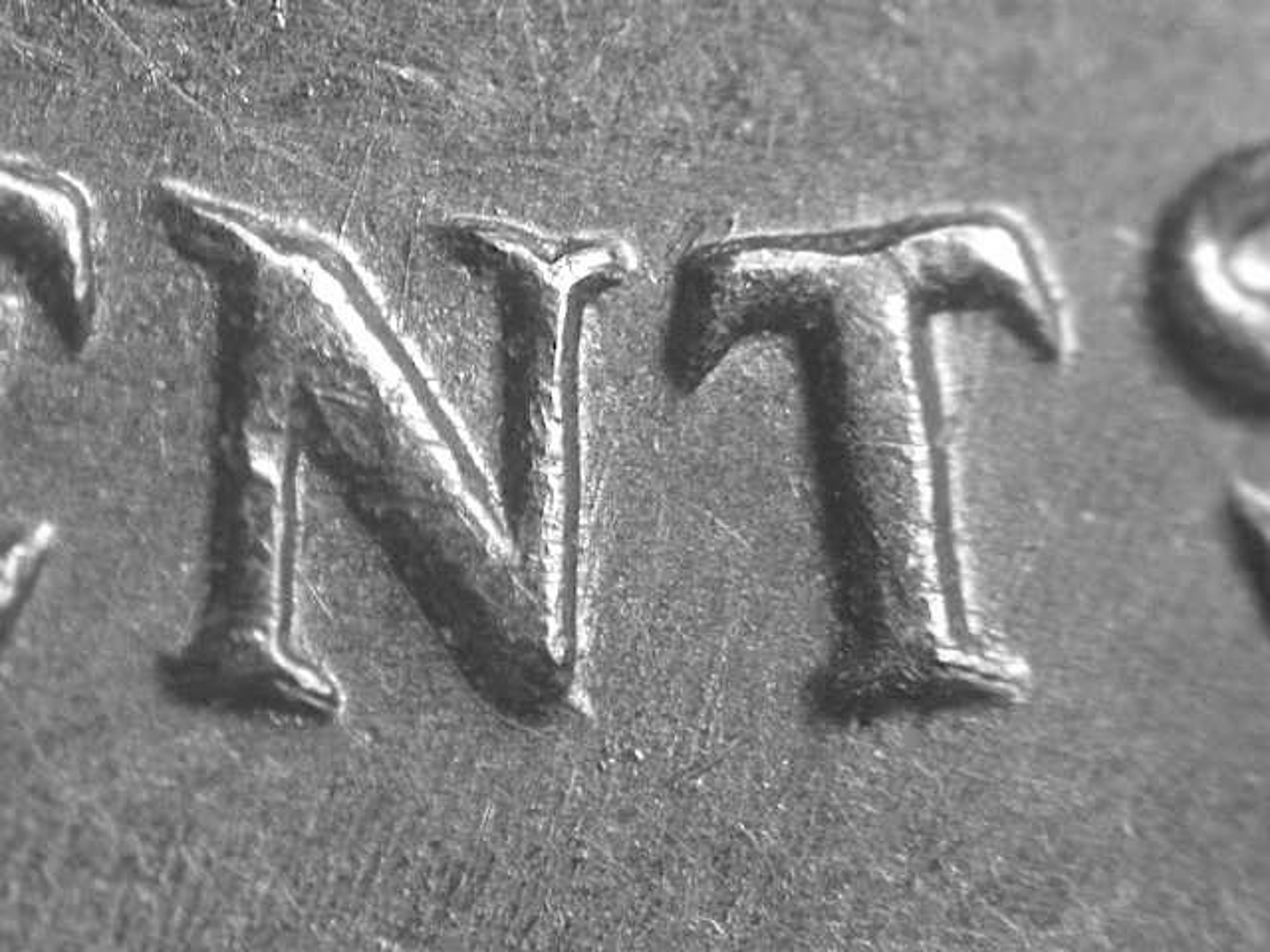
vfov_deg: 9.6
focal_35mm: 154
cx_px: 635
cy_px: 476
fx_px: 5650
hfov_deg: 12.8
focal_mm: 32
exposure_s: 1/6.2
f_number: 5.1
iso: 100
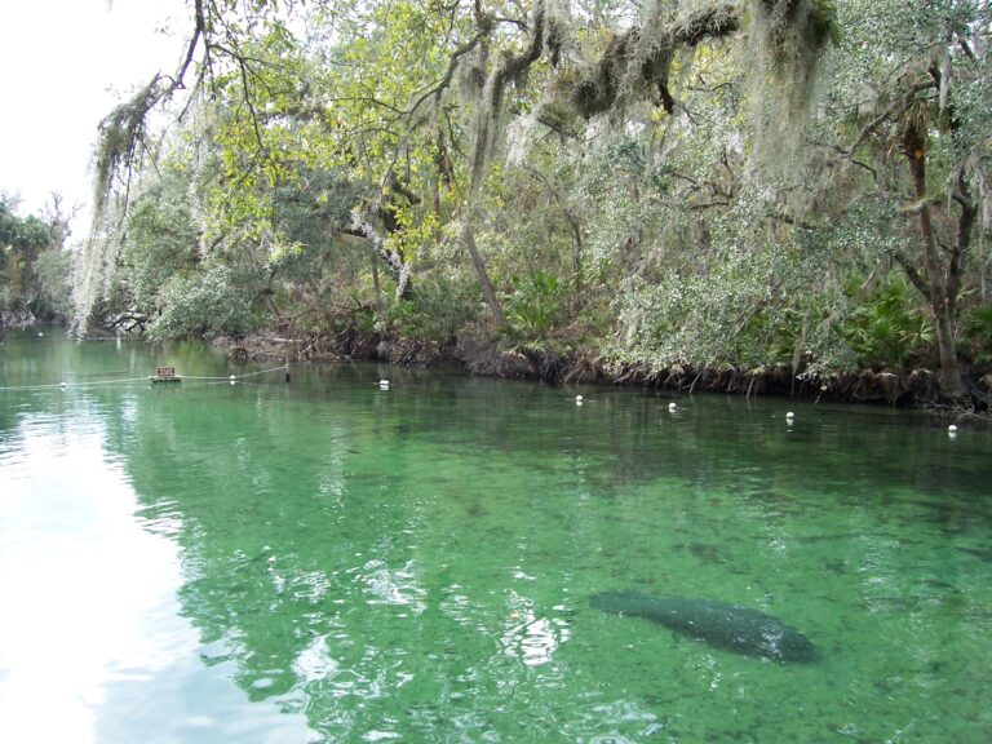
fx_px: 974
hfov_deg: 54.0
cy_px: 372
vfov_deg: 41.8
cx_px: 496
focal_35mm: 34
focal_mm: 5.6
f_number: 2.7
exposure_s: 1/180
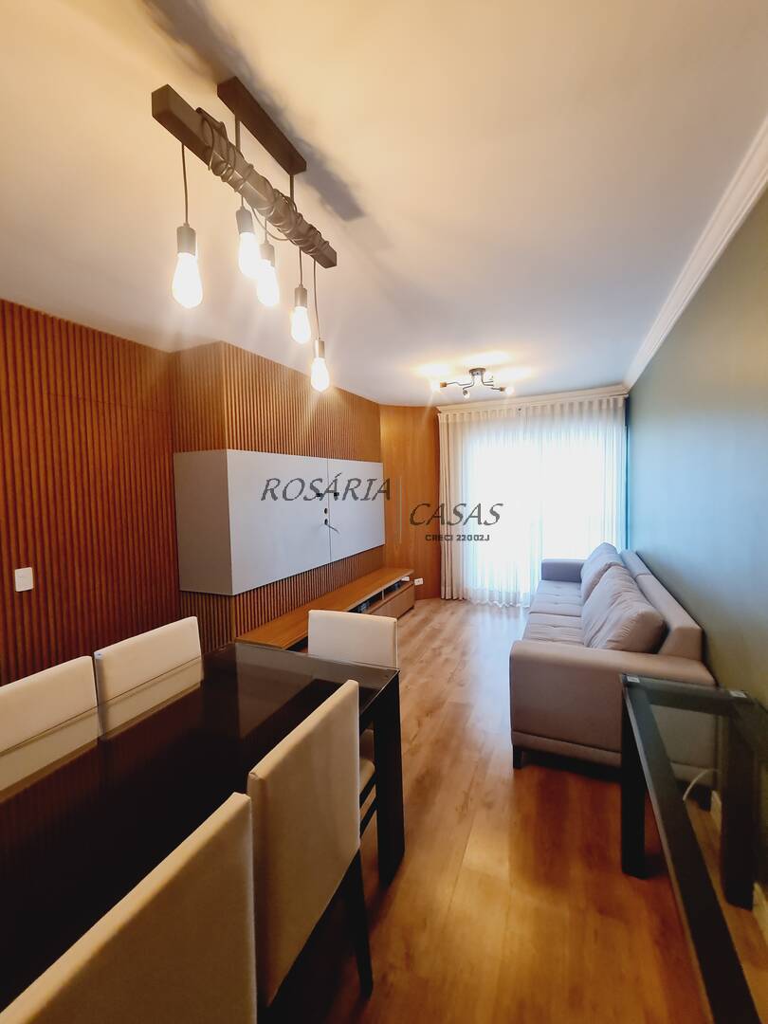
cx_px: 384
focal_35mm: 13
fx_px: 385
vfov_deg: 106.2
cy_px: 512
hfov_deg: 89.9
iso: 200
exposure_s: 1/60
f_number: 2.2
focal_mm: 2.2
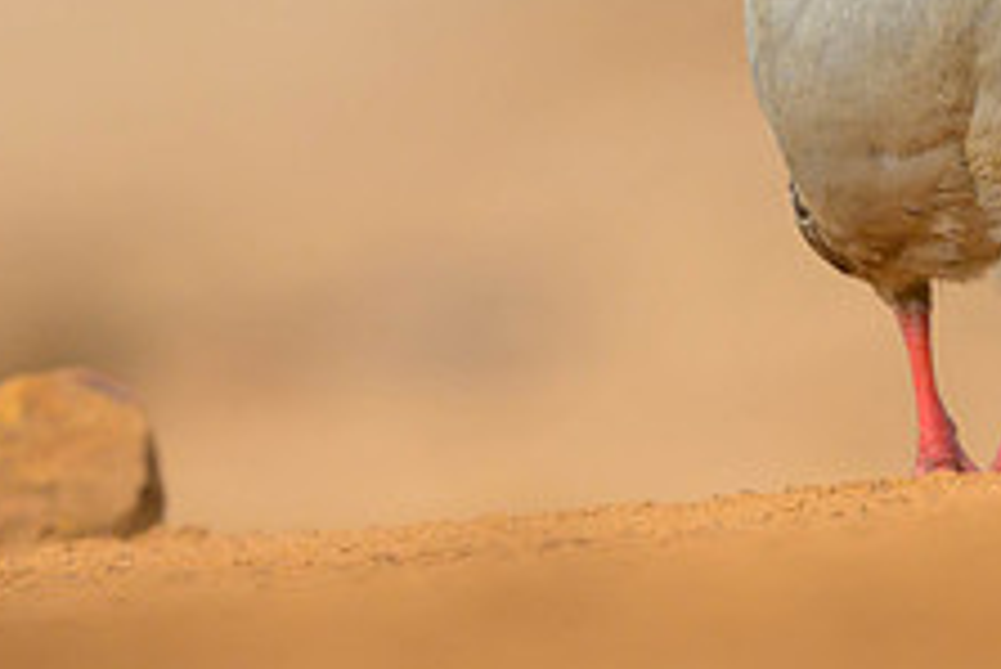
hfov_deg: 0.8
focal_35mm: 2563
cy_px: 8
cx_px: 324
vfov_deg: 0.5
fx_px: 71309
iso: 360
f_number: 5.6
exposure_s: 1/1000
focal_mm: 560
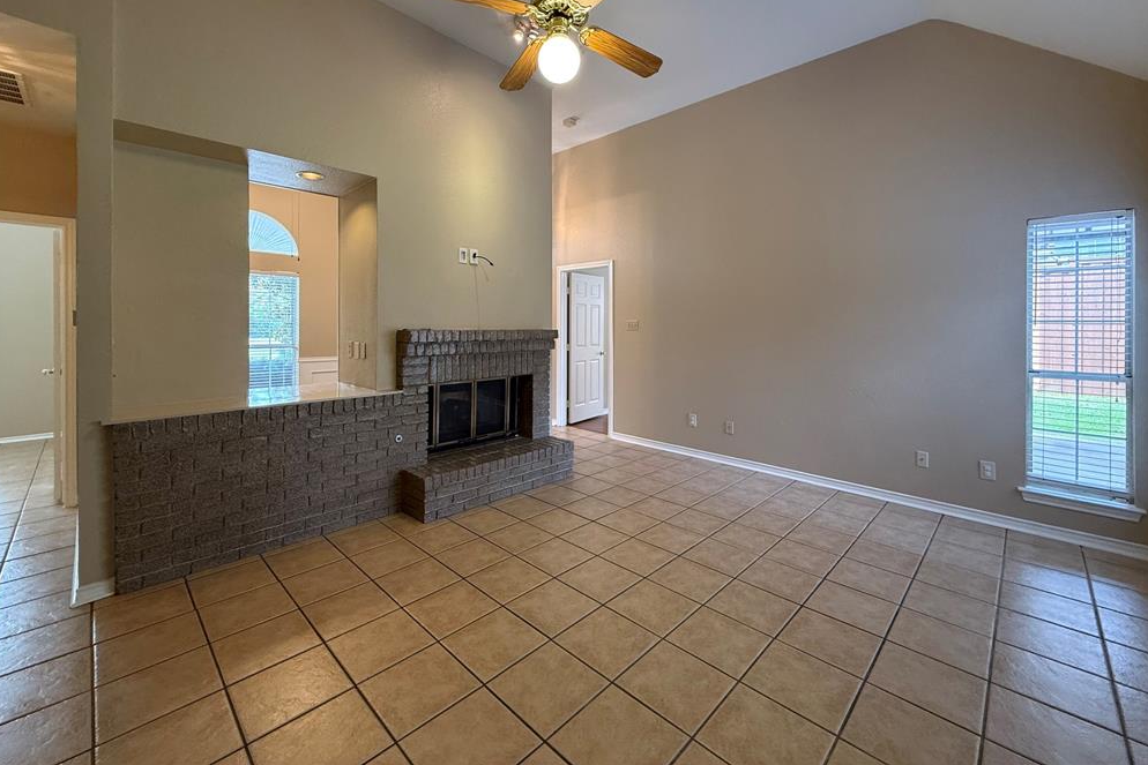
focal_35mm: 15
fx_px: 478
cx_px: 580
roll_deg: -0.5
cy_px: 323
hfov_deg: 100.4
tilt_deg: +0.1
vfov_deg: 76.8
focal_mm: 2.22
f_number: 2.2
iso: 250
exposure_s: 1/60
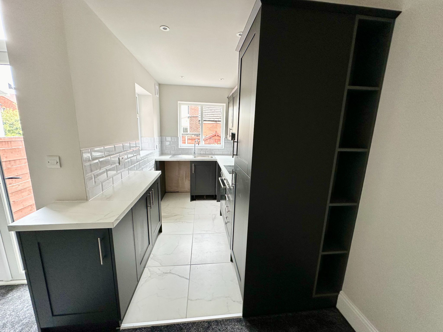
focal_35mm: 14
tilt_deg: -12.0
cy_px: 166
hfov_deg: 102.1
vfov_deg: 85.7
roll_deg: -2.1
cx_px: 222
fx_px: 179
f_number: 2.2
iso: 100
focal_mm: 2.22
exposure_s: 1/99
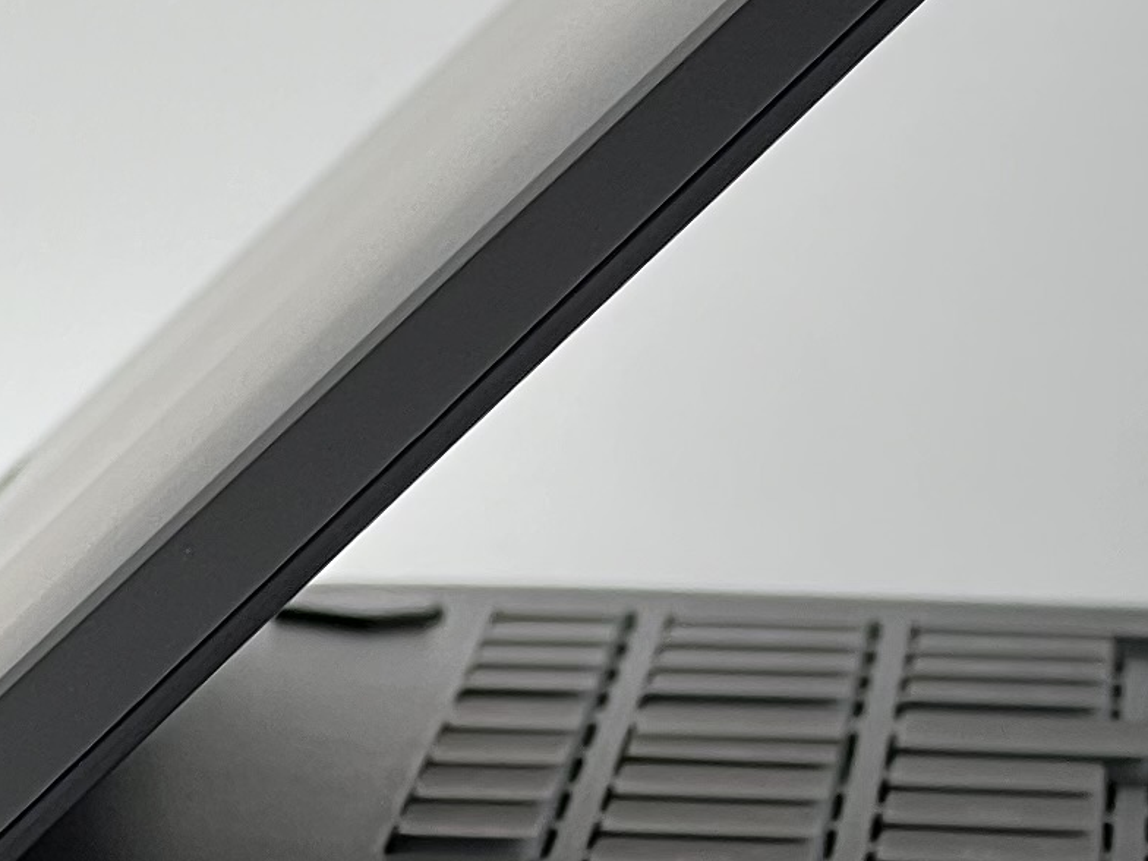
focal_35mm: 396
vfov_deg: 3.7
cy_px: -111
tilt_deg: -3.7
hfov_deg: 5.0
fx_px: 13133
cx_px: 1492
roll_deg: +0.0
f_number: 2.8
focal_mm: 9
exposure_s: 1/100
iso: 40
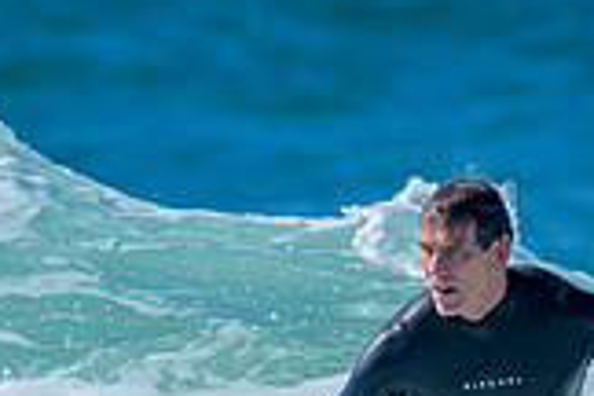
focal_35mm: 2857
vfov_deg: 0.5
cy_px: 629
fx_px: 47137
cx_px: -128
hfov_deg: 0.7
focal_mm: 800
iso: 280
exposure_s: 1/2000
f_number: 6.3
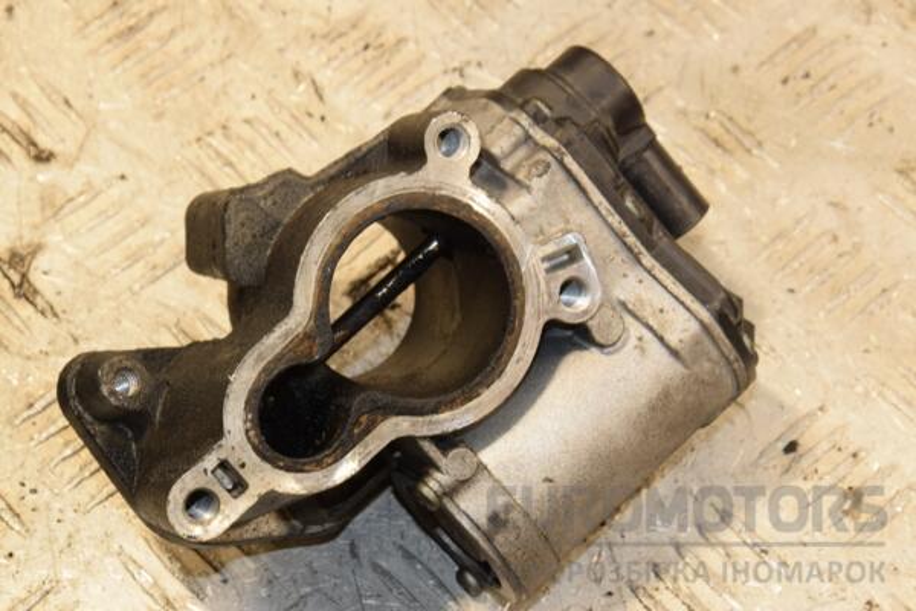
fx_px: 2671
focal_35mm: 105
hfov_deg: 19.5
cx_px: 458
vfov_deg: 13.0
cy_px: 306
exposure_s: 1/50
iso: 800
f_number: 10
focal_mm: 70
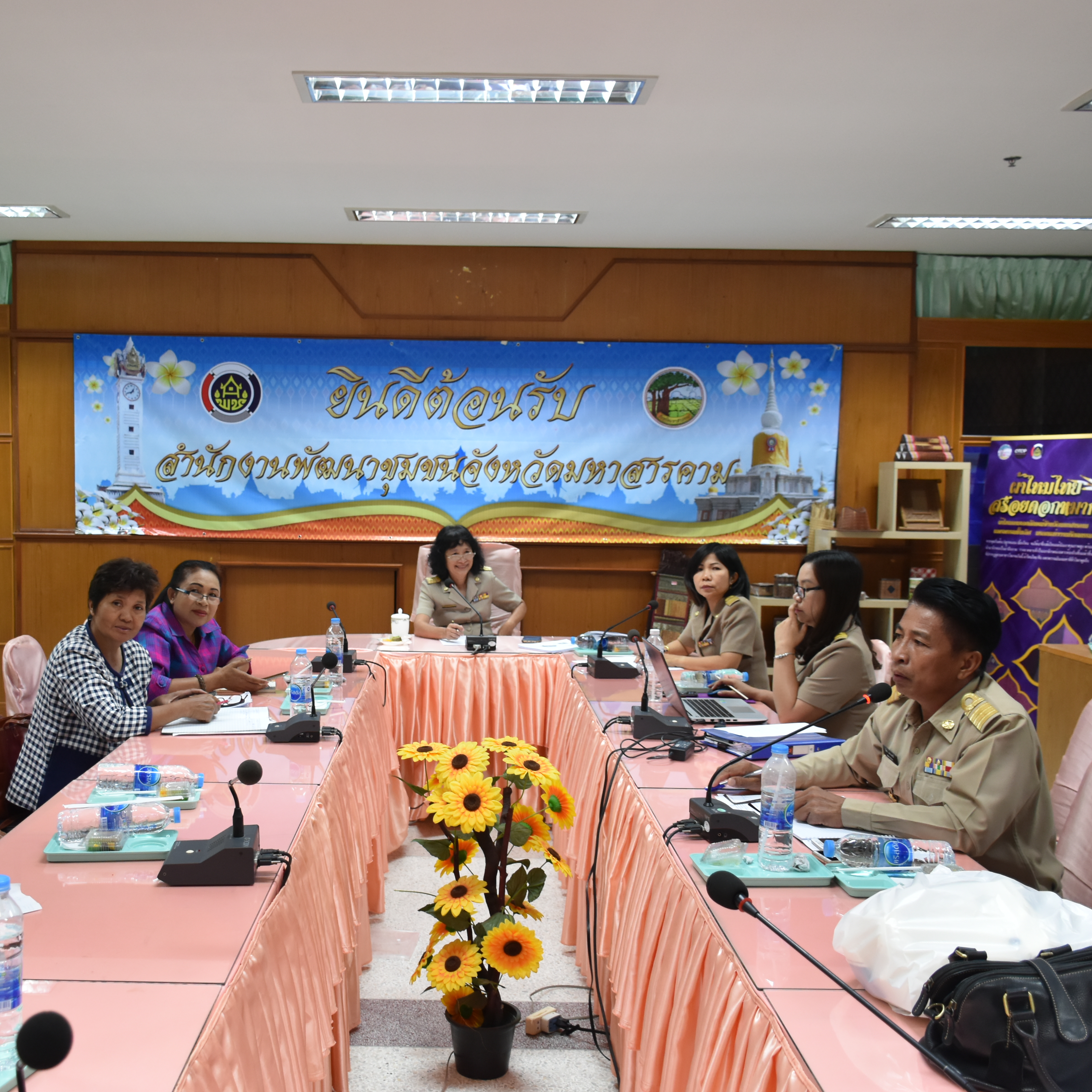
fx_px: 1249
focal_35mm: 35
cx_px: 452
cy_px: 547
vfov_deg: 47.2
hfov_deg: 47.0
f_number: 4
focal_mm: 18
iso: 800
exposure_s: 1/60
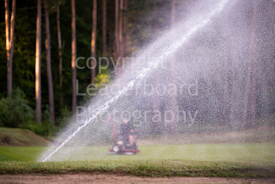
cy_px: 92
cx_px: 138
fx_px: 955
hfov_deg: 16.4
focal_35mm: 125
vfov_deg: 11.0
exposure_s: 1/1000
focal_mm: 125
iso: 500
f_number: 2.8
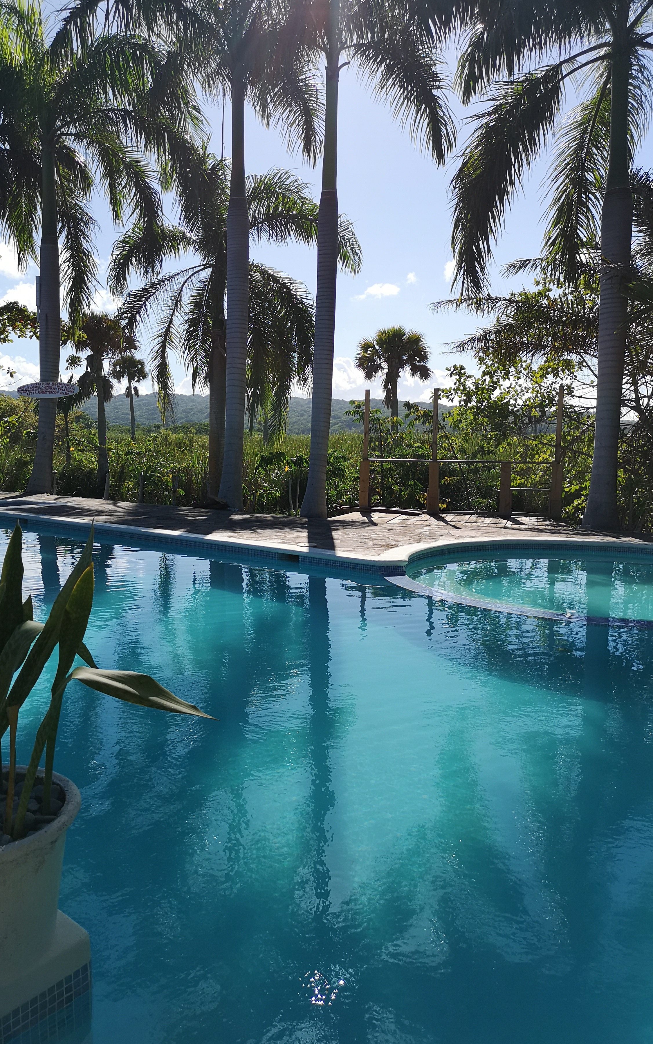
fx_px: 826
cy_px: 526
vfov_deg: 64.6
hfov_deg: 43.0
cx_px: 276
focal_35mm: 29
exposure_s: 1/2740
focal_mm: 3.95
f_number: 1.8
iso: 50
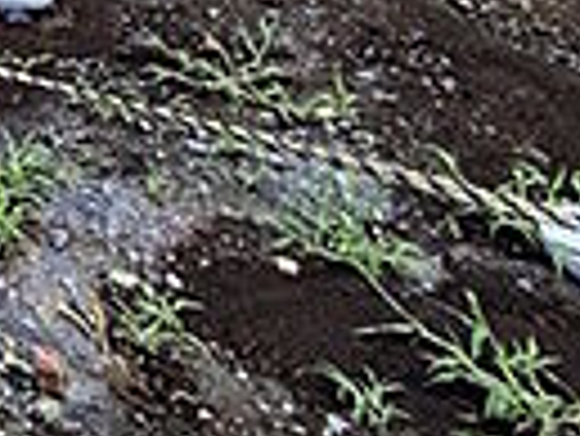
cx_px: -481
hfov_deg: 20.4
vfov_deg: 16.3
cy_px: -476
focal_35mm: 65
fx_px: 1090
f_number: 2.2
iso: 50
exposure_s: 1/2604
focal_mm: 1.83
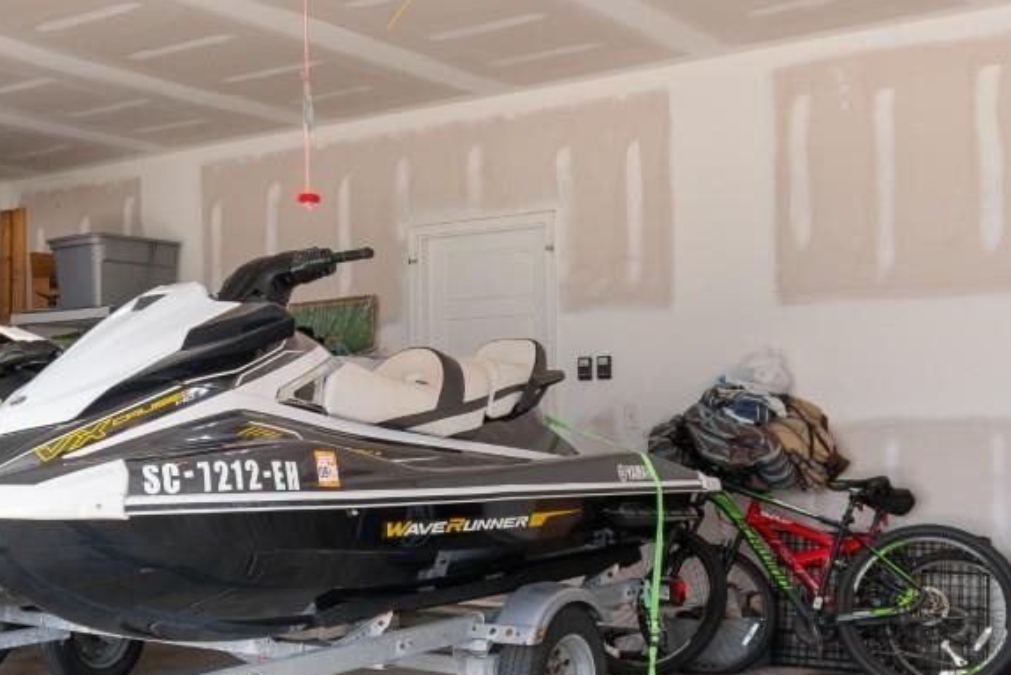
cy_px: 412
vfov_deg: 28.0
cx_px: 349
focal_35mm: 48
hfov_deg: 40.7
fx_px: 1348
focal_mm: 11.5
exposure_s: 1/15
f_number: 4.8
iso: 100
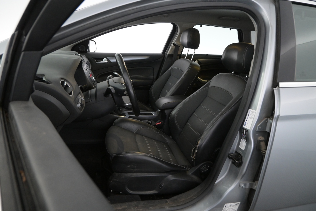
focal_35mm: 24
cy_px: 106
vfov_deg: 53.1
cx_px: 158
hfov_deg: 73.7
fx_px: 211
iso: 2500
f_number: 4.5
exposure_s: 1/80
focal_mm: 16
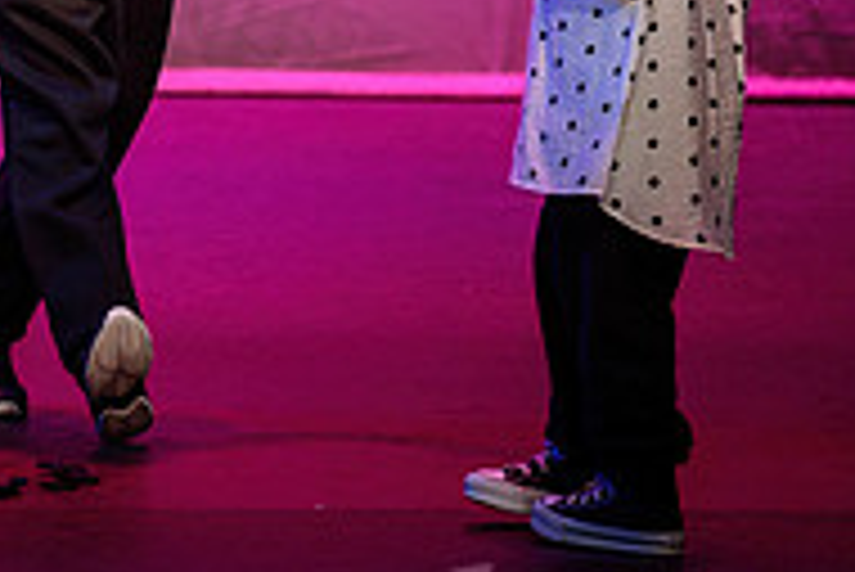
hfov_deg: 3.5
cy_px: 43
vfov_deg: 2.4
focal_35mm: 581
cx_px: -216
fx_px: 13809
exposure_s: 1/500
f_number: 2.8
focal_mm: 190
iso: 1250
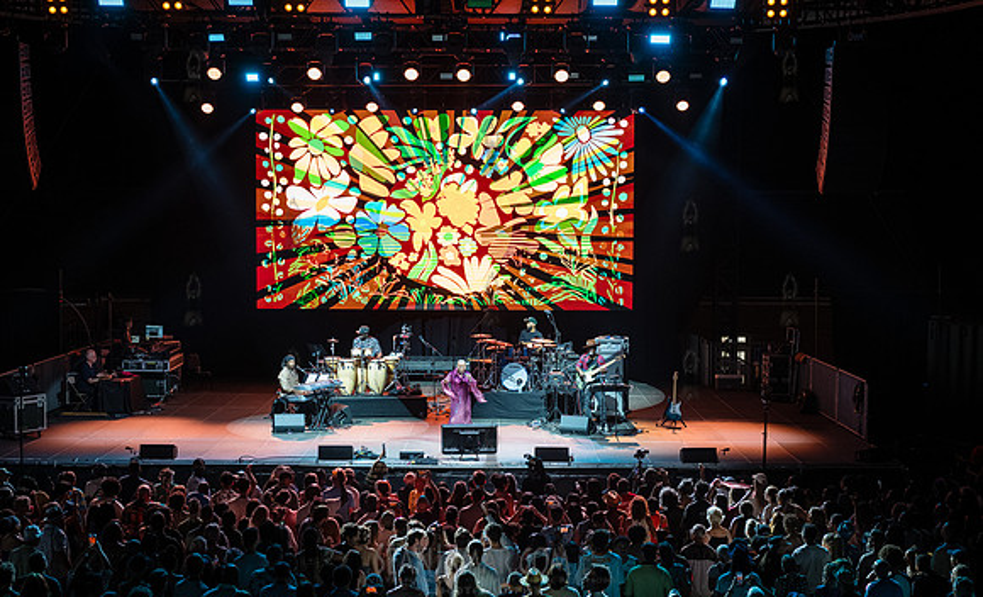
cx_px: 492
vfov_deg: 21.1
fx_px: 1598
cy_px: 329
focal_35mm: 60
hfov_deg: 34.2
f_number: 4.5
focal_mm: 58
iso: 4000
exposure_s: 1/250
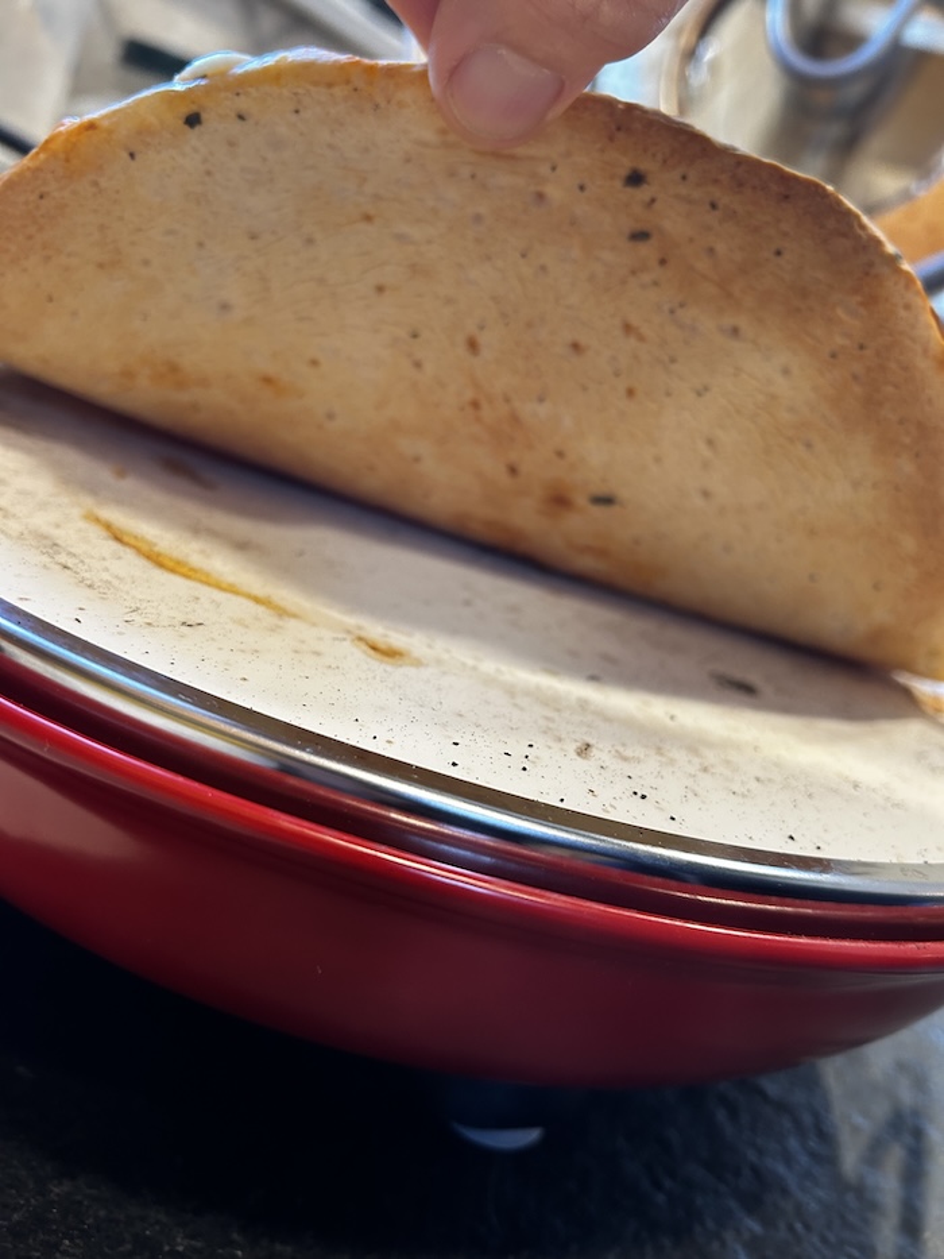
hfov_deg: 53.1
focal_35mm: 26
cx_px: 472
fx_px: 945
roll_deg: -18.7
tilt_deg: -17.5
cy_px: 630
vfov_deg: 67.3
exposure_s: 1/60
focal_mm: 5.7
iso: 160
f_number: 1.5
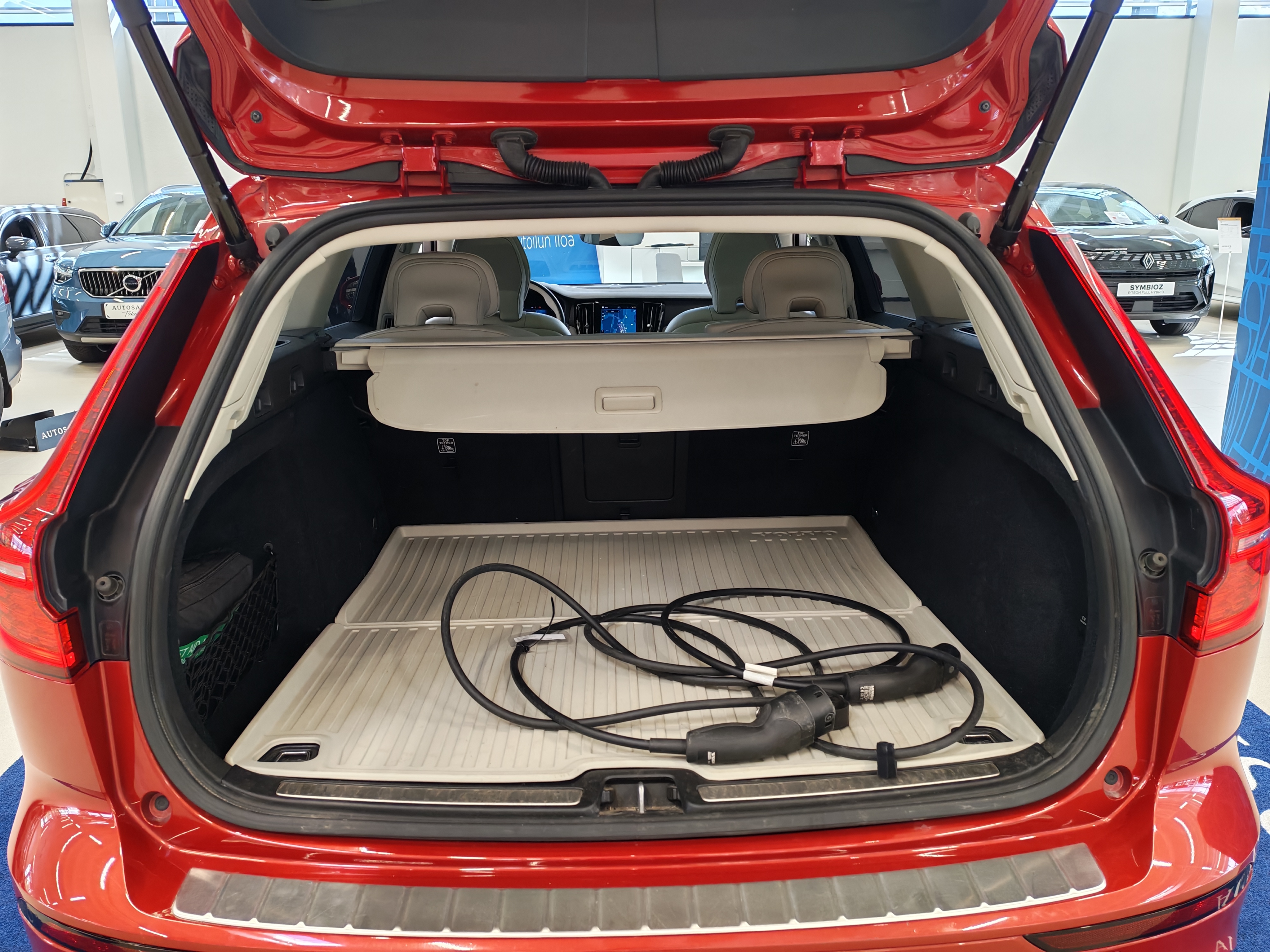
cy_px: 476
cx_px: 635
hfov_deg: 65.3
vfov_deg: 51.4
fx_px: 991
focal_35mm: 27
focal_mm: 6.12
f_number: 1.9
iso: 226
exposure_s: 1/100
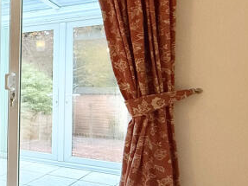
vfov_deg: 29.1
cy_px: 92
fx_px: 358
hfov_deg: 25.8
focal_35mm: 50
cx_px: -143
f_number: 2.2
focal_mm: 2.22
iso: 250
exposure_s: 1/100
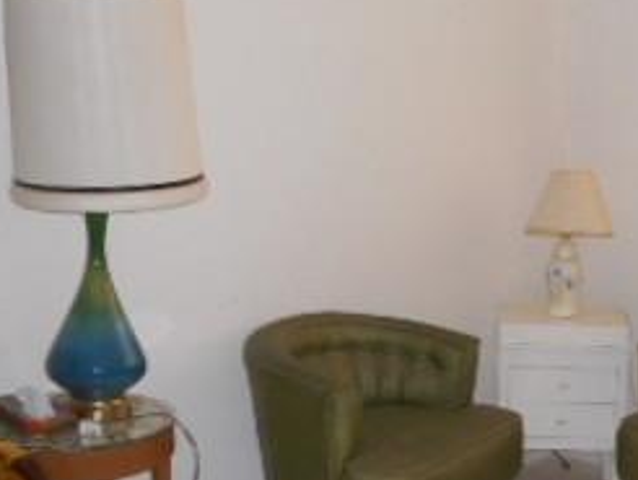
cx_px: 488
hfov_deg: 29.3
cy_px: 397
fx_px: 1199
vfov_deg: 22.3
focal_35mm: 65
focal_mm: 4.5
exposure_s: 1/25
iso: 450
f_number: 3.7
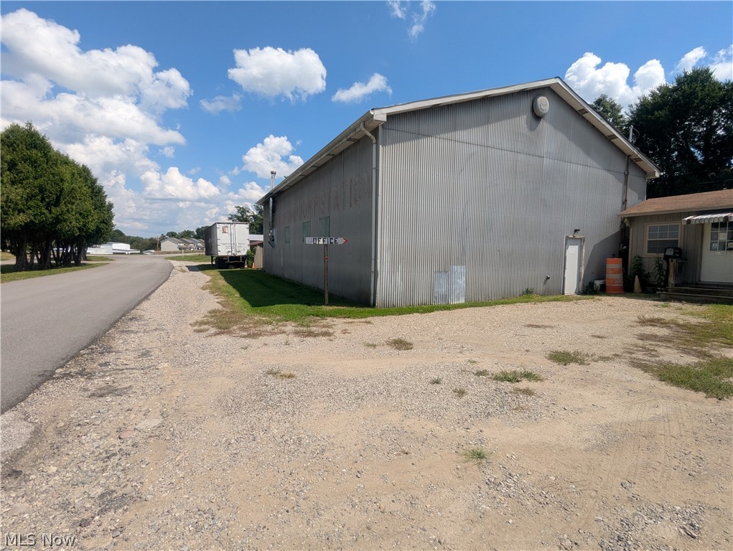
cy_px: 276
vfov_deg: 78.2
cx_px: 366
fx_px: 339
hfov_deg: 94.4
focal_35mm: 16
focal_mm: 2.35
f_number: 2.2
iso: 49
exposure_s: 1/2299
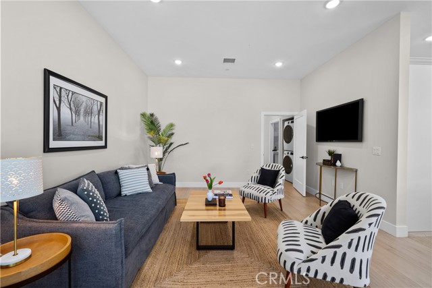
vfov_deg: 81.2
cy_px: 144
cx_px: 216
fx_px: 168
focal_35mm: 14
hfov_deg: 104.2
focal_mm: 14
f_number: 10
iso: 125
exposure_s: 1/3
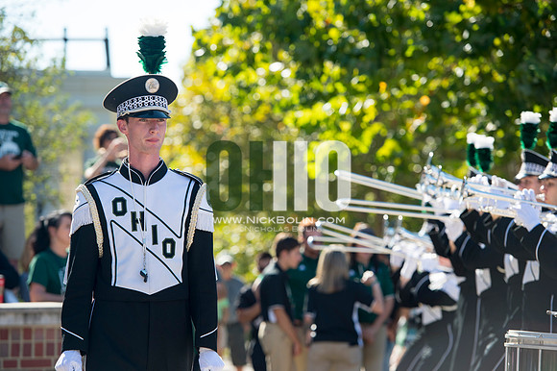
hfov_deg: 13.3
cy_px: 186
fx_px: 2397
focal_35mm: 155
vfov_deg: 8.8
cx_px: 278
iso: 200
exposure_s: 1/1000
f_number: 4.5
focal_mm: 155
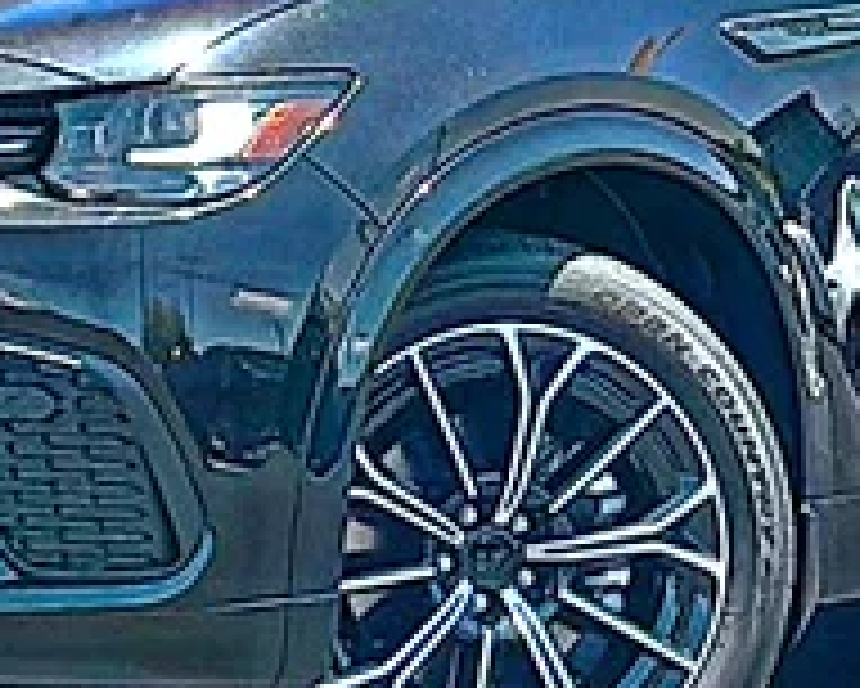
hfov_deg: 8.6
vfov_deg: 6.9
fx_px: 5730
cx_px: 603
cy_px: 182
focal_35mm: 225
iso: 80
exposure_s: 1/1961
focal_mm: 6.86
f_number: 1.78
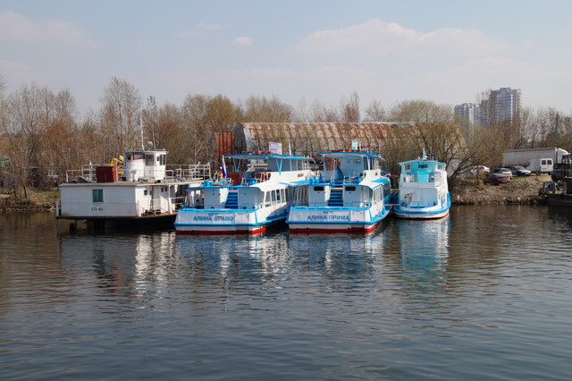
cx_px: 286
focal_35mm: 52
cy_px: 190
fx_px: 834
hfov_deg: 37.9
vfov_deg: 25.7
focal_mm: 35
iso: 100
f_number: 11
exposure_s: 1/160
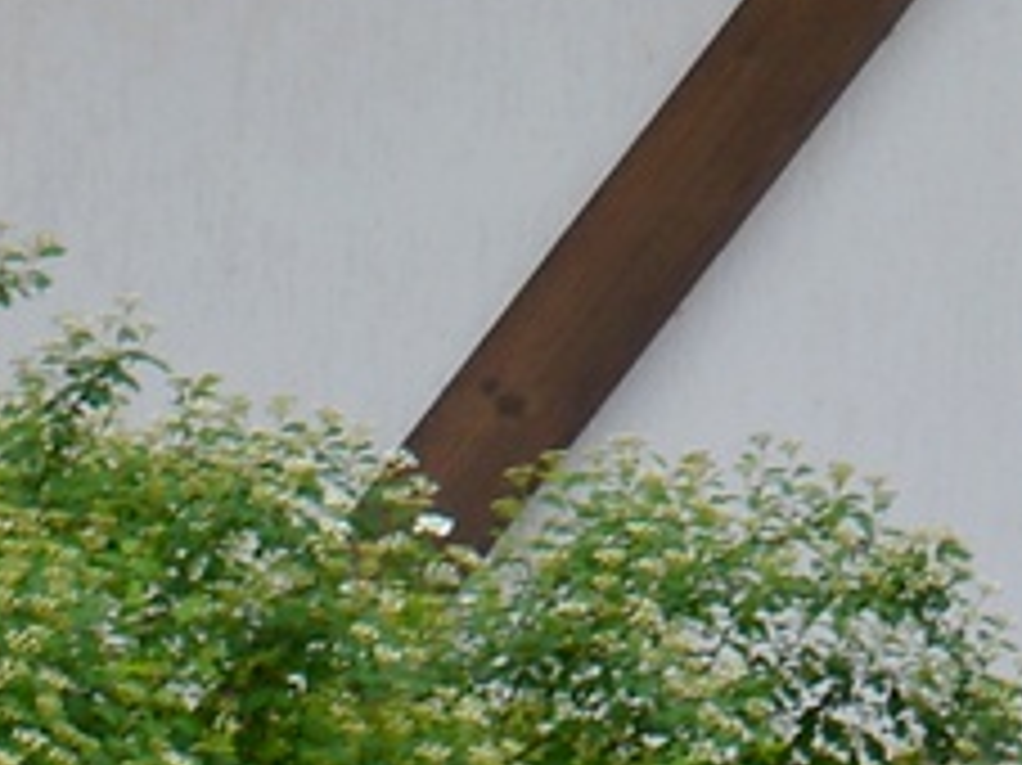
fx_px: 7318
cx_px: 2665
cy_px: 1748
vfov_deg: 5.8
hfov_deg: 7.4
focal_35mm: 248
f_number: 8
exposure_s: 1/250
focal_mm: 26
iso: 160
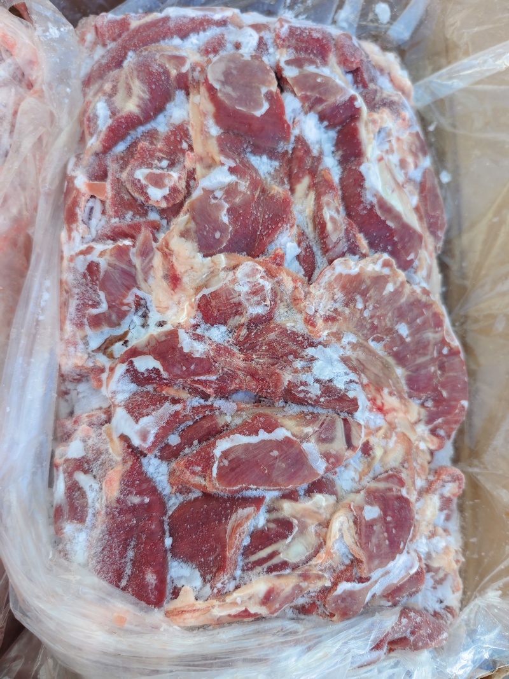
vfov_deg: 73.9
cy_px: 340
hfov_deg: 58.9
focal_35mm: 23
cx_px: 254
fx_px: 451
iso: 178
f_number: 1.57
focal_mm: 6.51
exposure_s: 1/100
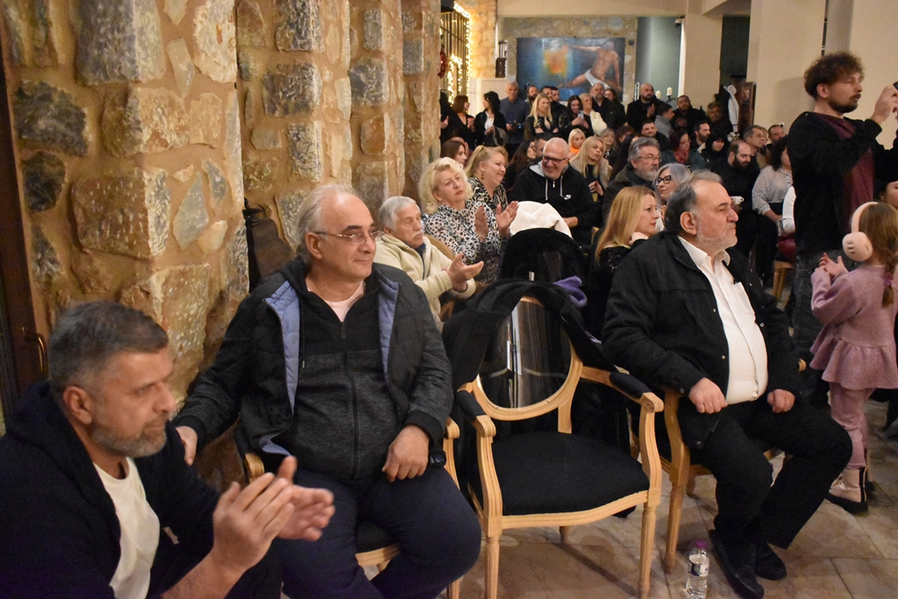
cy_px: 300
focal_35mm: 30
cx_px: 449
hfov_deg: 61.9
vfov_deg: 43.6
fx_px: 748
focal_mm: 20
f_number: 3.8
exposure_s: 1/80
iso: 12800
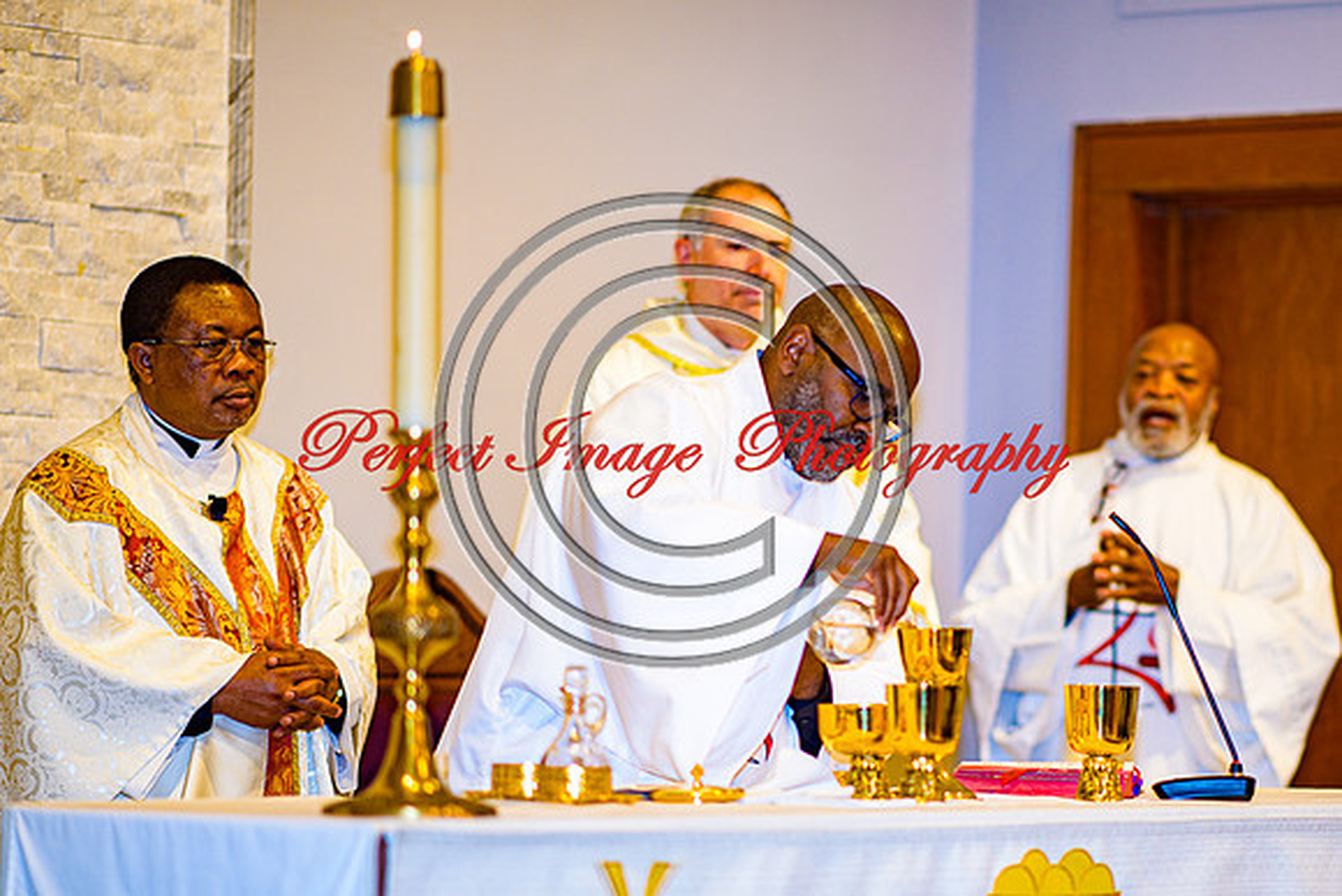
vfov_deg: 9.2
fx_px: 5553
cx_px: 933
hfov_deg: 13.8
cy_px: 553
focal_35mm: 149
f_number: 1.4
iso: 100
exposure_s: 1/100
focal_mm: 105
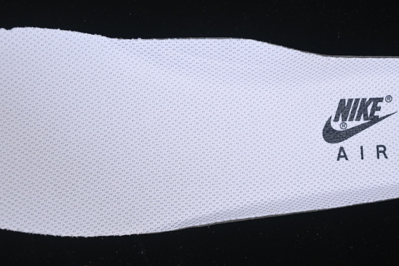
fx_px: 1020
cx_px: 197
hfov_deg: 22.1
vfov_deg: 14.9
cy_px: 143
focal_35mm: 92
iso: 160
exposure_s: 1/60
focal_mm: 50
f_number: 7.1
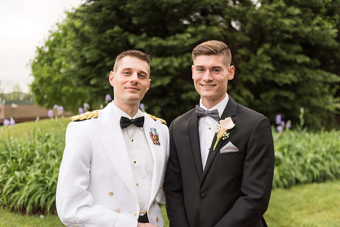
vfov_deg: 33.4
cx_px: 170
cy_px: 114
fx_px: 378
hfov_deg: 48.4
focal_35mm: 40
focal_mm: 40
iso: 560
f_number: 2.8
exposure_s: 1/4000
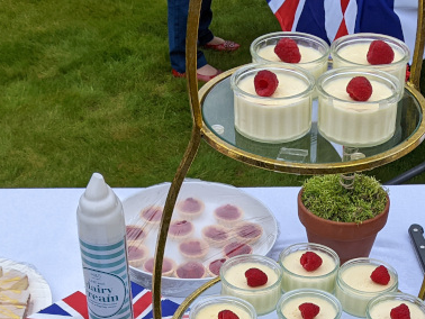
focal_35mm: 72
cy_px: 380
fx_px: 885
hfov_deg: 26.6
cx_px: 326
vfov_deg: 19.3
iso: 67
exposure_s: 1/2132
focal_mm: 4.44
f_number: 1.8
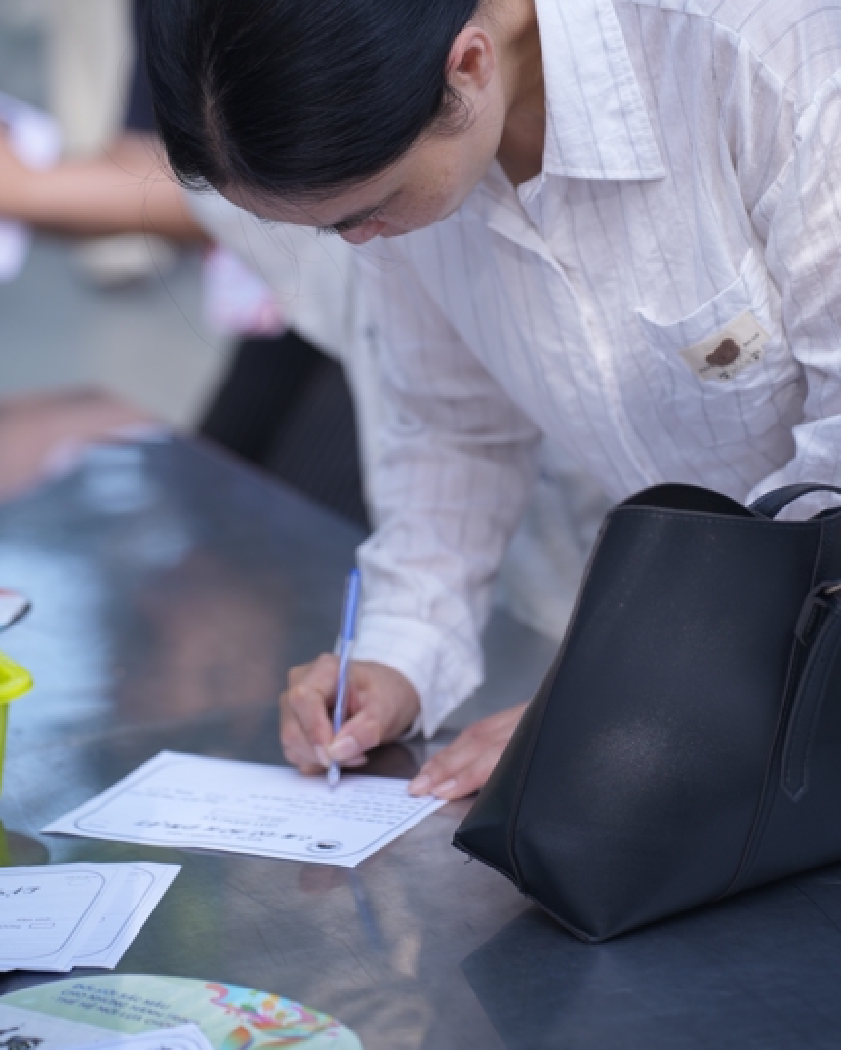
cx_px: 420
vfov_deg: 15.0
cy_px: 466
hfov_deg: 12.1
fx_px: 3979
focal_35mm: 128
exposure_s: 1/320
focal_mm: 113
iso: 100
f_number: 3.2
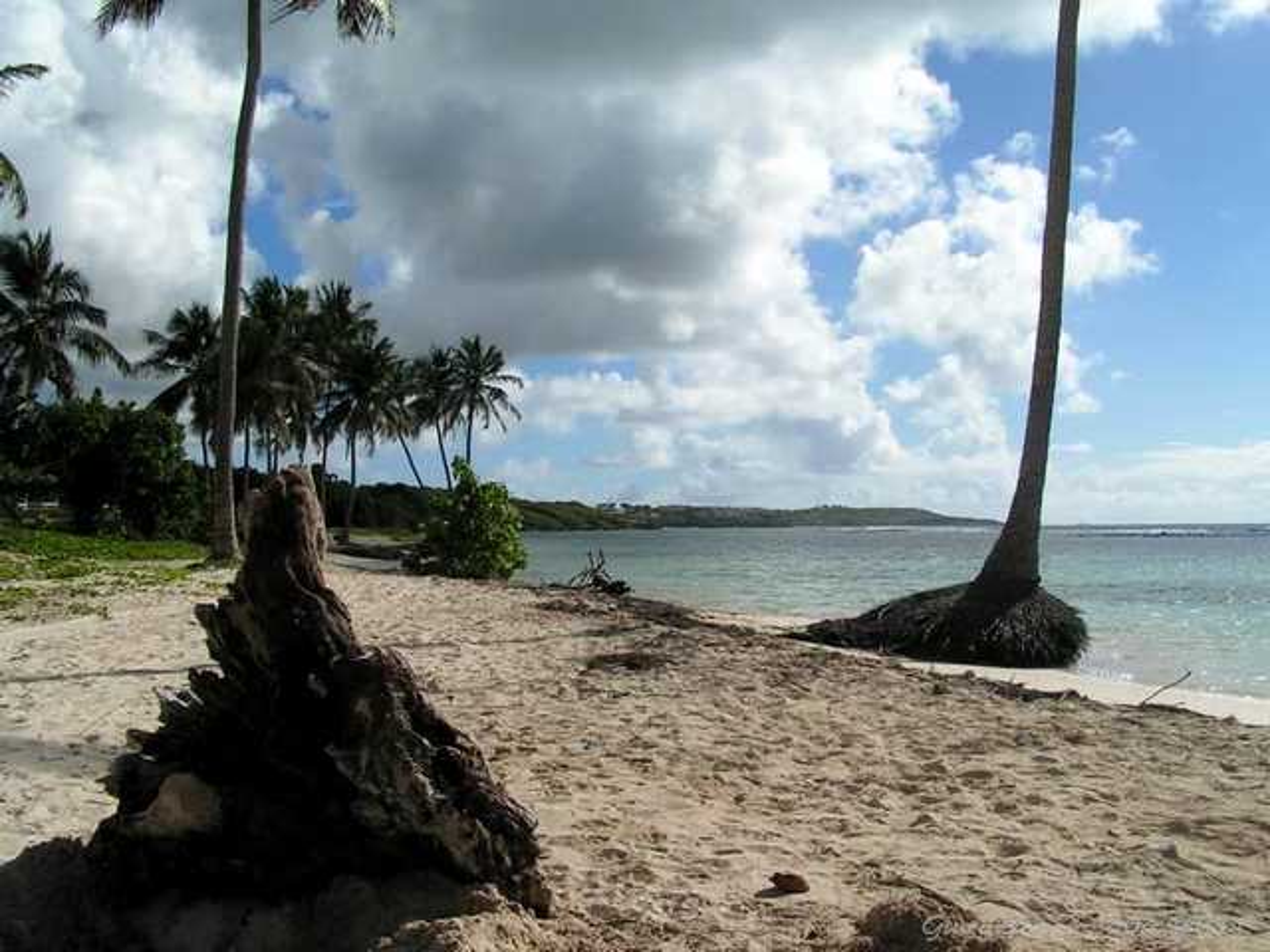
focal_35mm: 38
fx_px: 1394
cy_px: 476
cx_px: 635
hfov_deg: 49.0
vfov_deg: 37.7
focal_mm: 5.8
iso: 50
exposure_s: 1/1000
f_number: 6.3
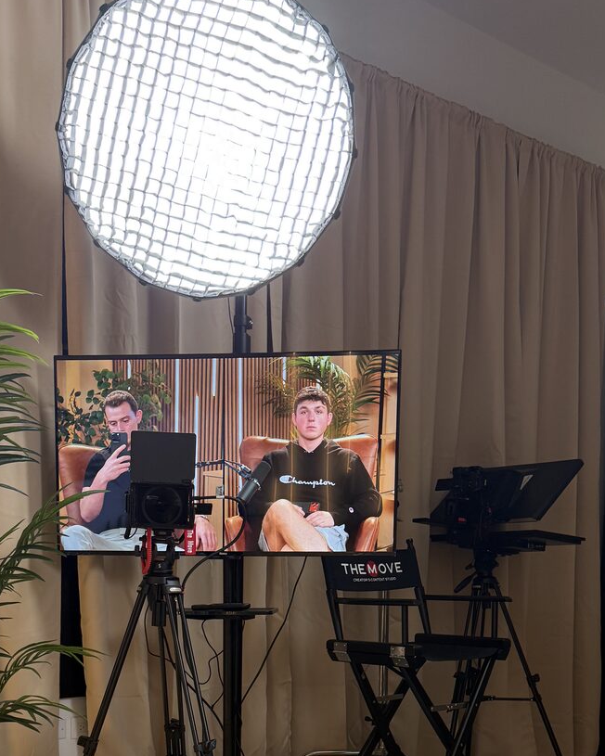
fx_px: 1030
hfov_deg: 32.6
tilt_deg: -4.9
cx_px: 224
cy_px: 656
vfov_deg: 38.1
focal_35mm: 46
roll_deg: -0.4
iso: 125
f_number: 1.78
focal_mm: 6.76
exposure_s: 1/118
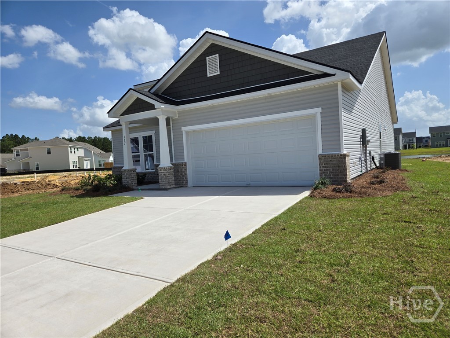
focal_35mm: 23
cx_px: 225
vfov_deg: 58.9
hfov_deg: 73.9
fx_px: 299
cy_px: 169
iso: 25
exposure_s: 1/3273
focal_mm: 5.4
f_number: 1.8
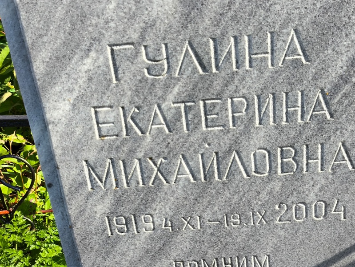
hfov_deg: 38.2
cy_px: 134
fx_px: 513
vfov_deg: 29.1
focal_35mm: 50
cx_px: 178
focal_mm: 4.71
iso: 50
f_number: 1.7
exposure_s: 1/400
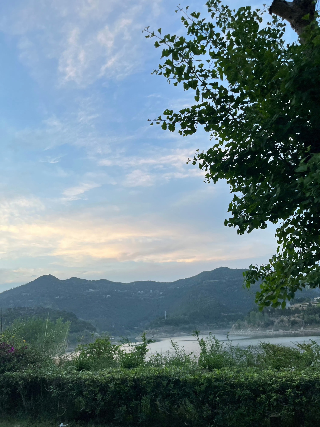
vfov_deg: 67.3
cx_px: 160
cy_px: 214
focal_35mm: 26
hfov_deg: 53.1
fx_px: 320
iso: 50
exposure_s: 1/122
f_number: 1.6
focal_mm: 5.1
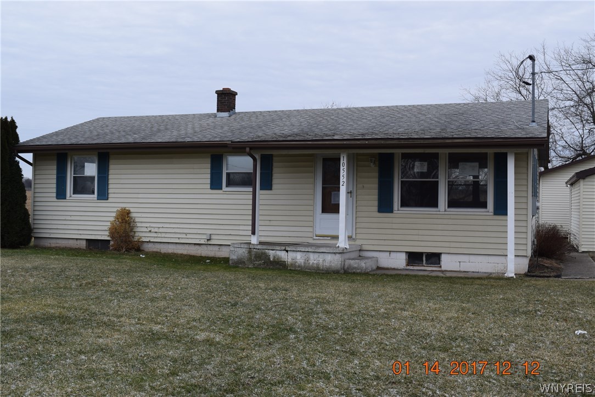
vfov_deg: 33.1
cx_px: 298
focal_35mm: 40
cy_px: 198
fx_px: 670
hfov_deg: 47.9
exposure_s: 1/250
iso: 250
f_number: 8
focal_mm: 27
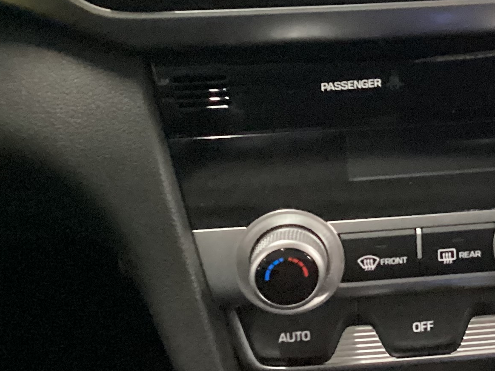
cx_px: 552
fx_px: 1244
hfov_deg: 21.3
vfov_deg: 16.3
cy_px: -62
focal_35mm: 87
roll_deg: -2.9
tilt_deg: -33.0
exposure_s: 1/20
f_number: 2.4
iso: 640
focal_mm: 3.3
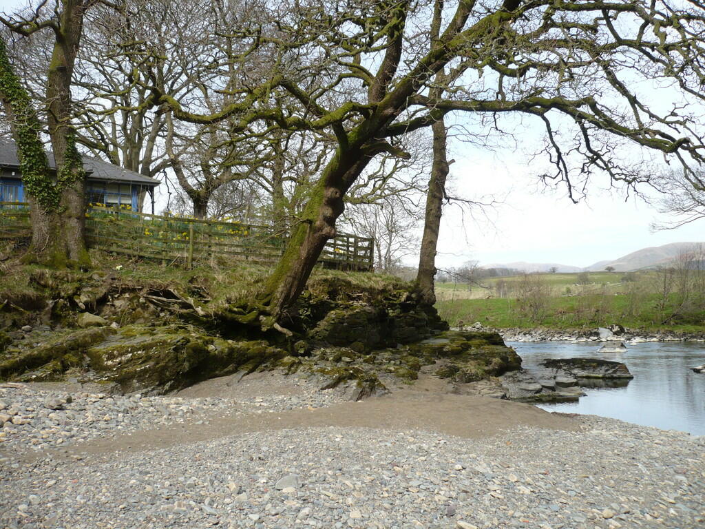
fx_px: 713
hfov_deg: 52.6
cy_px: 264
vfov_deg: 40.7
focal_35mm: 35
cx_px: 352
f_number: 2.8
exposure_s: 1/640
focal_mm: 5.8
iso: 100
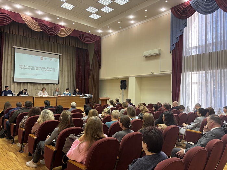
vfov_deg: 53.1
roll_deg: -1.1
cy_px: 85
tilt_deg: +1.9
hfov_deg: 67.3
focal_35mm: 26
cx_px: 114
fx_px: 170
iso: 125
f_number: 1.6
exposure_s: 1/100
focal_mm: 5.96
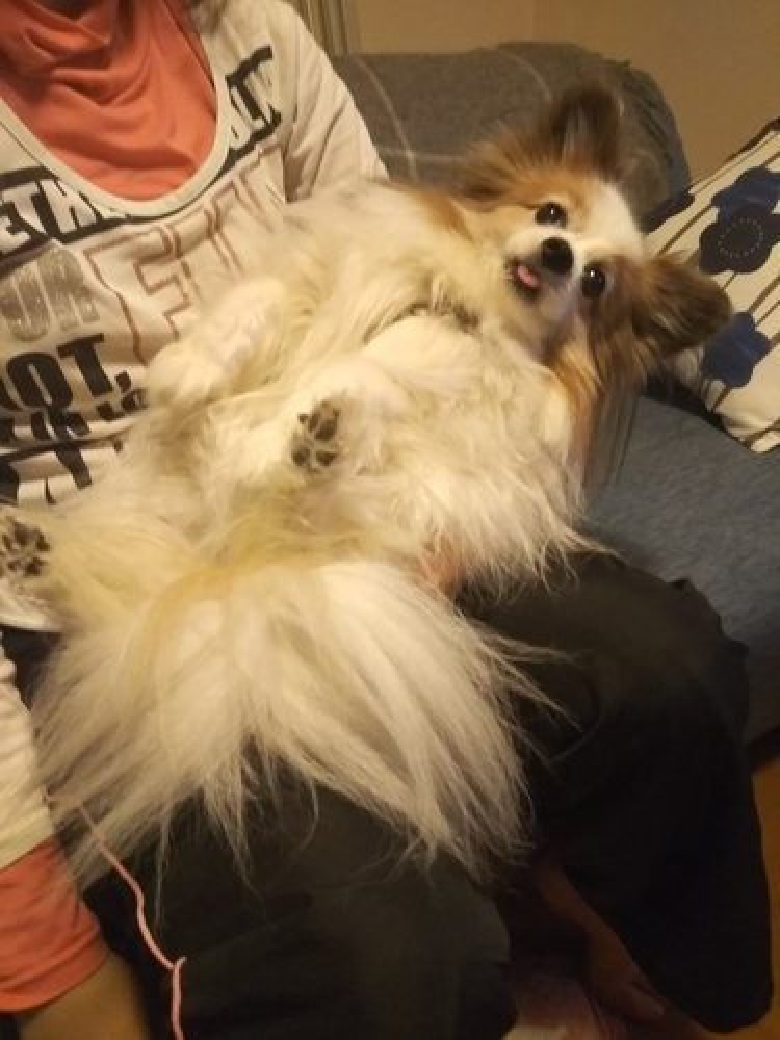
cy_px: 520
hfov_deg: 46.8
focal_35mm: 30
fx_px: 901
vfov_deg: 60.0
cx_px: 390
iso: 640
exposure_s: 1/24
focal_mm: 4
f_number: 2.2
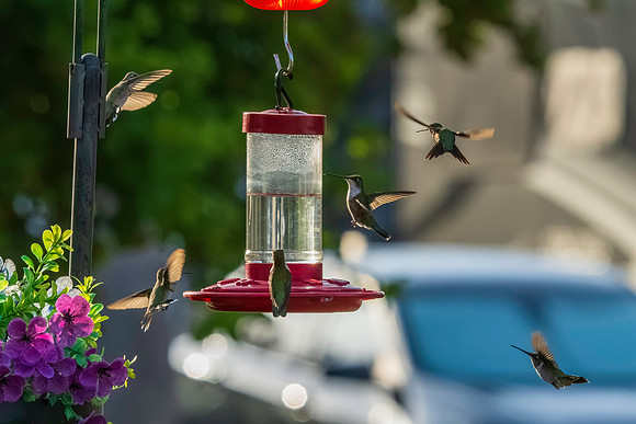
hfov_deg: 3.2
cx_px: 285
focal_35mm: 642
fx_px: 11350
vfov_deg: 2.1
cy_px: 168
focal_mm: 350
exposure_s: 1/2500
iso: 7200
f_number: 13
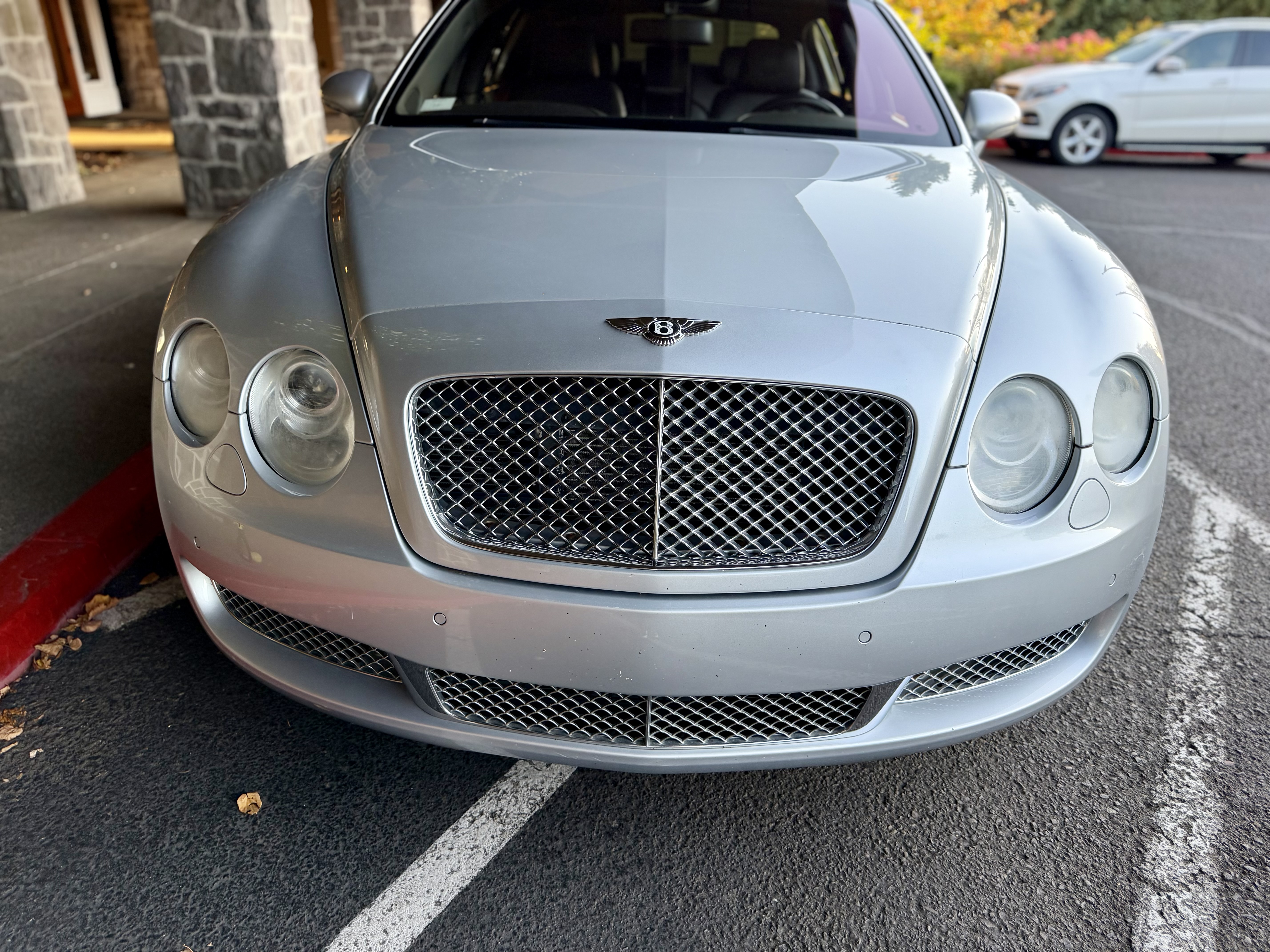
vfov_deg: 56.8
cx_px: 635
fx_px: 881
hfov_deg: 71.6
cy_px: 476
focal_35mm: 24
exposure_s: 1/189
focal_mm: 6.76
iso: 100
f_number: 1.78
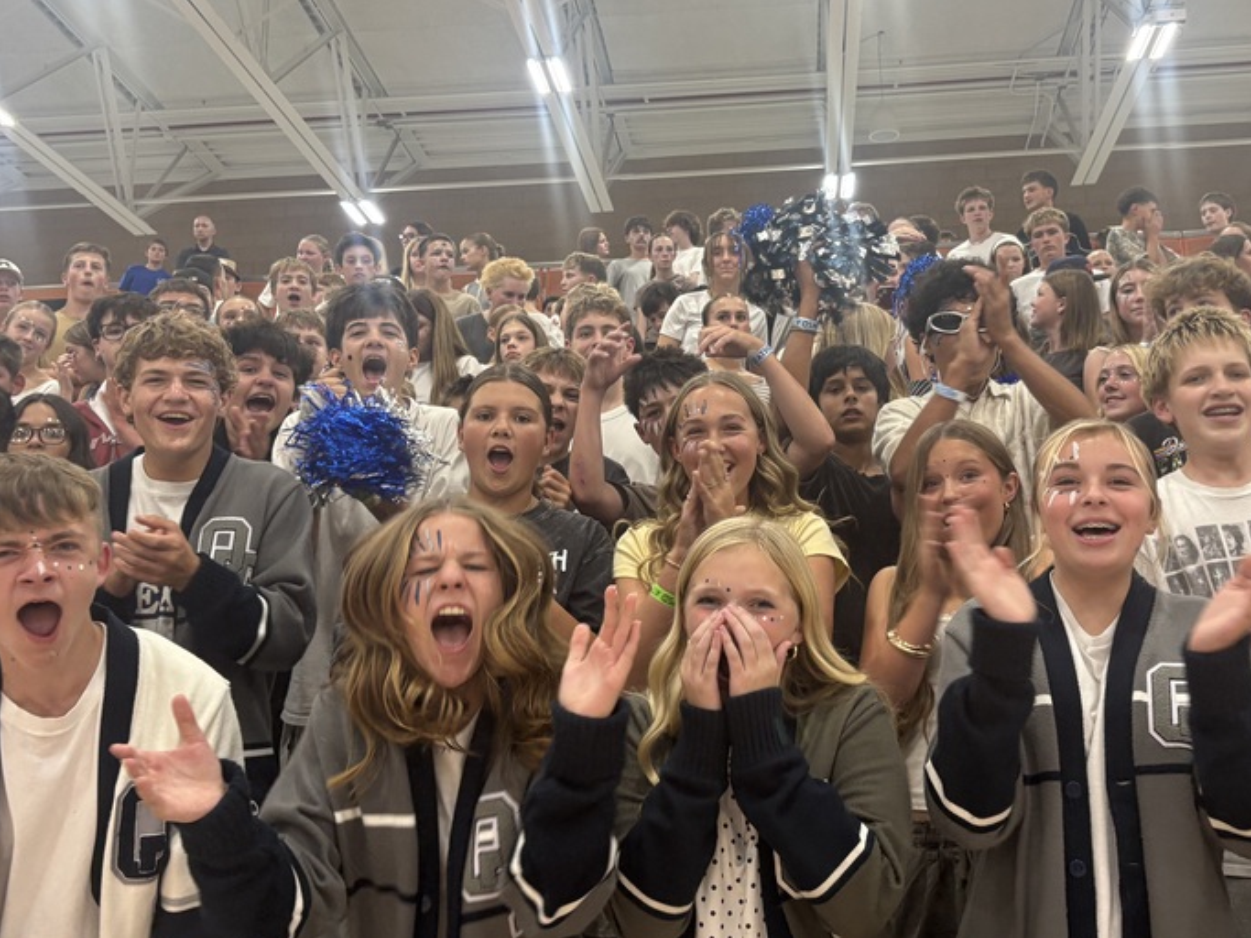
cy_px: 407
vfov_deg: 36.7
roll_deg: +2.2
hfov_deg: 47.8
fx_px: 1409
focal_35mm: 39
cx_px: 672
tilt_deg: +14.9
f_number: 1.6
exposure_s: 1/126
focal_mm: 5.96
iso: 125
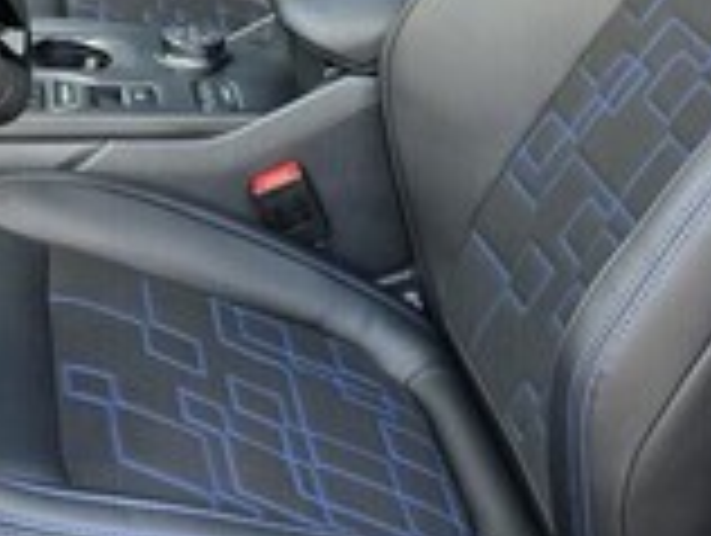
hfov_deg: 24.2
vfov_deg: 18.3
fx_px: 1646
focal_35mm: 80
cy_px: 83
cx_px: 220
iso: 160
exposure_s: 1/180
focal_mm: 6.3
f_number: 1.7
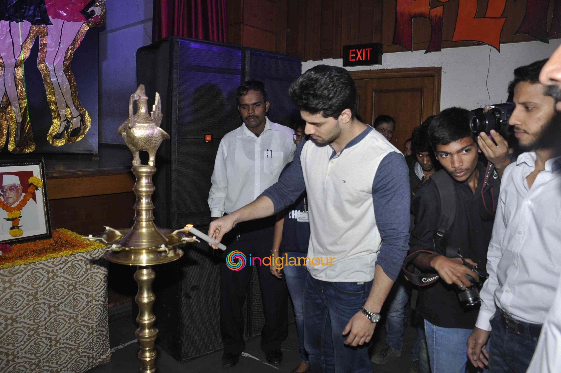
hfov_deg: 62.0
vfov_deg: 43.5
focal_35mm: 30
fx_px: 467
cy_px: 186
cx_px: 280
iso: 400
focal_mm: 20
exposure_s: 1/125
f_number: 5.6
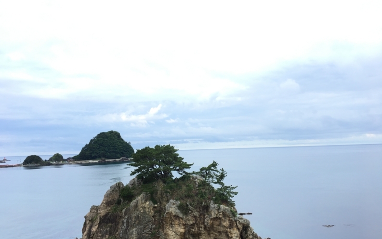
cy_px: 128
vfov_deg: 40.6
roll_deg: +1.9
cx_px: 190
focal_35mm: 31
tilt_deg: +4.9
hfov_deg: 61.2
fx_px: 323
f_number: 2.2
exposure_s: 1/219
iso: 25
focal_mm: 4.15
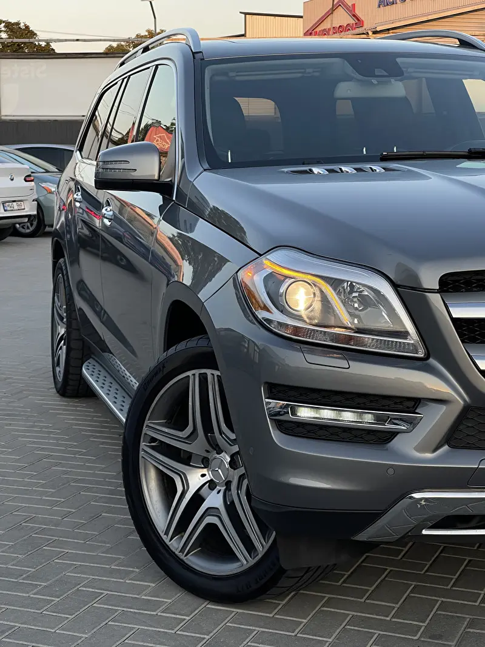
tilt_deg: -8.4
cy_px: 324
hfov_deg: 22.9
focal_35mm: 64
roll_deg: +0.2
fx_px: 1196
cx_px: 242
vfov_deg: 30.3
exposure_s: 1/153
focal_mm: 7.5
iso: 32
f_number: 2.2
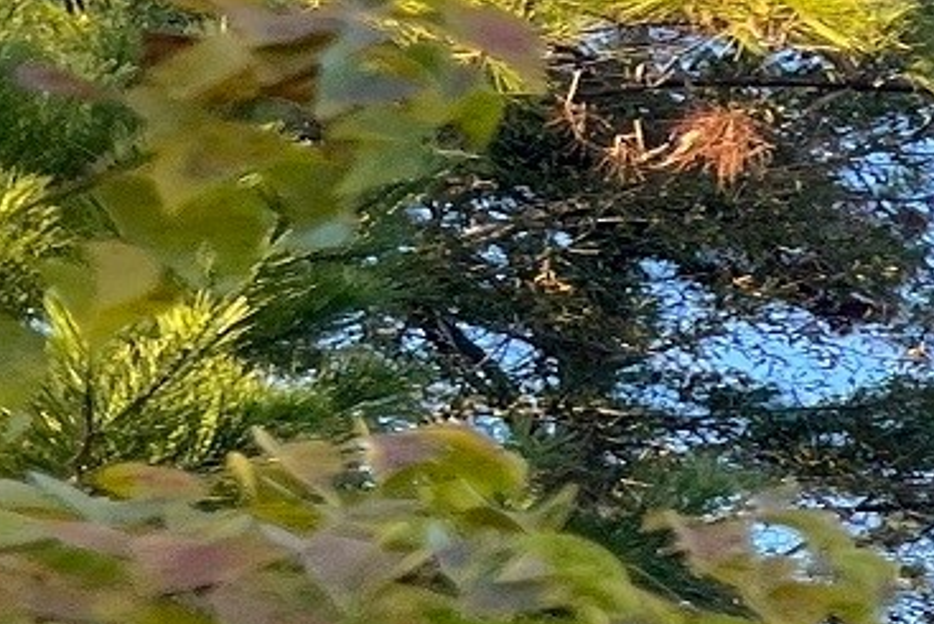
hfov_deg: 11.1
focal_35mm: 151
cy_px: 1192
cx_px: 2362
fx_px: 3919
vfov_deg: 8.7
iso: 50
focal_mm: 5.7
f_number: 1.5
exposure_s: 1/611
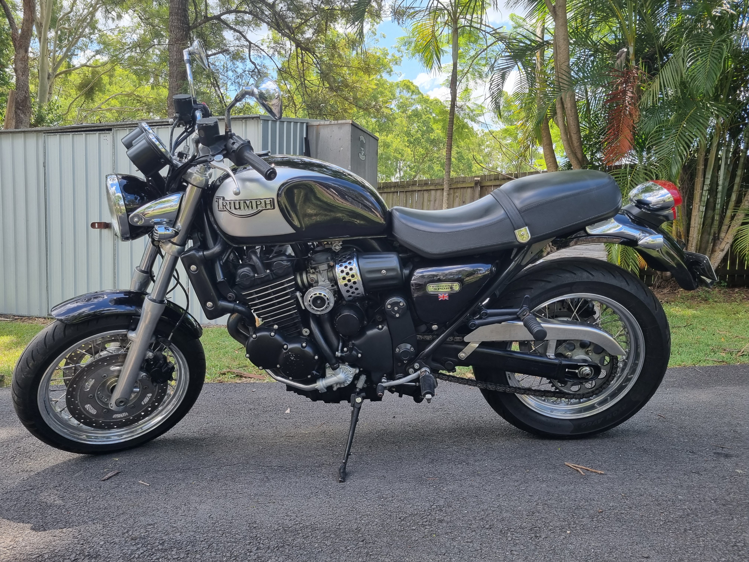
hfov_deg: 67.3
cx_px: 374
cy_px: 281
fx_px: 563
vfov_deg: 53.1
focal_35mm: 26
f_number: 1.8
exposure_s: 1/625
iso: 50
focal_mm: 5.4
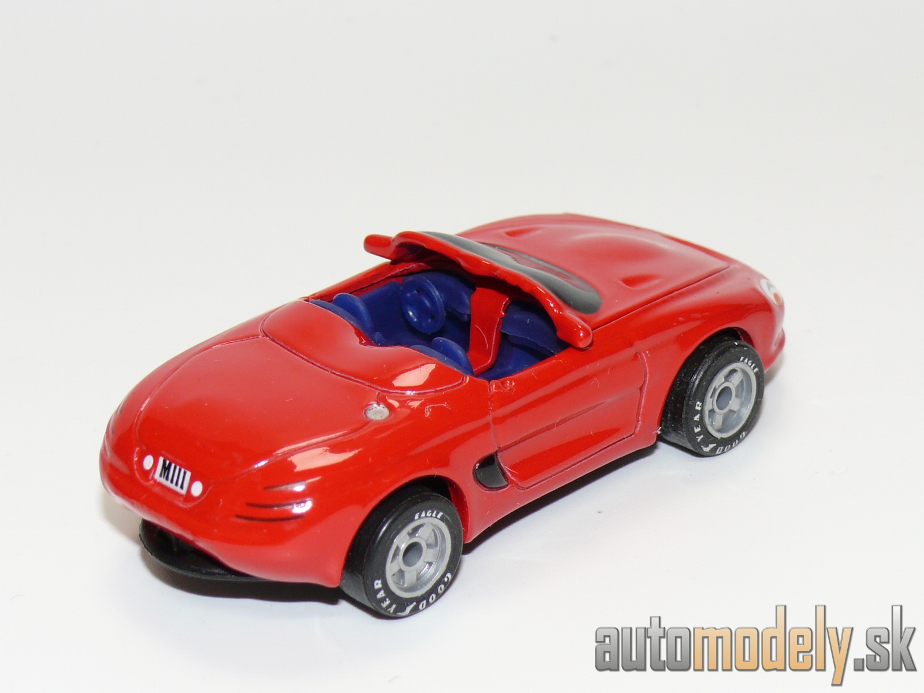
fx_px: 2749
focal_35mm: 103
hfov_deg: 19.1
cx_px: 462
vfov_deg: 14.4
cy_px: 346
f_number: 4
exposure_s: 1/30
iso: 100
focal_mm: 13.6
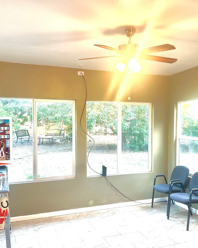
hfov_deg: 40.1
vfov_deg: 49.0
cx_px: 113
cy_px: 134
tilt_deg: -2.8
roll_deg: +0.0
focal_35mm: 37
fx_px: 271
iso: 125
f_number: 1.5
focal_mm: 5.7
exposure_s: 1/120
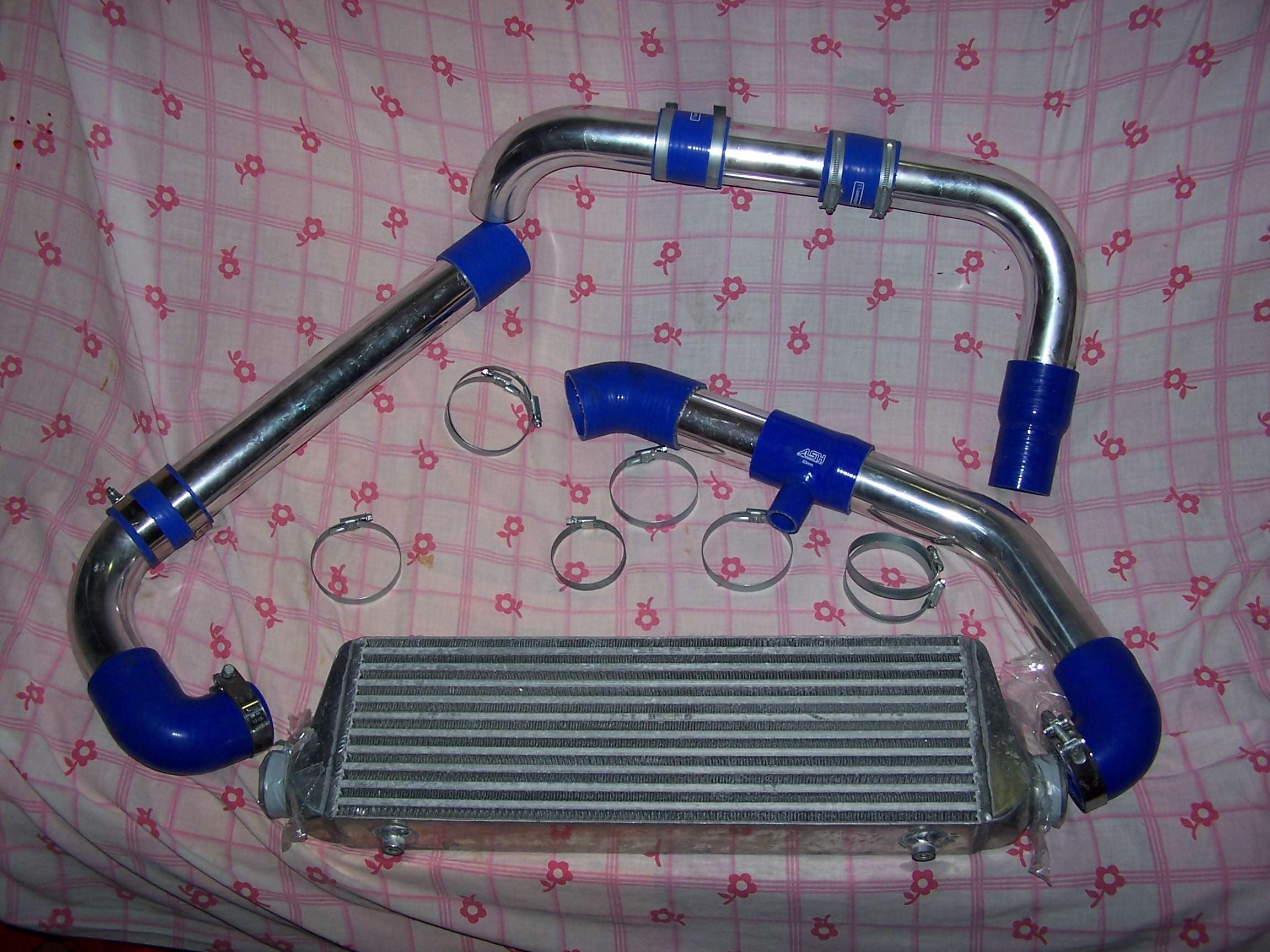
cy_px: 476
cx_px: 635
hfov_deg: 49.0
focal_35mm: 38
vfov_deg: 37.7
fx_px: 1394
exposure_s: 1/60
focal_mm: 6.3
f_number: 2.8
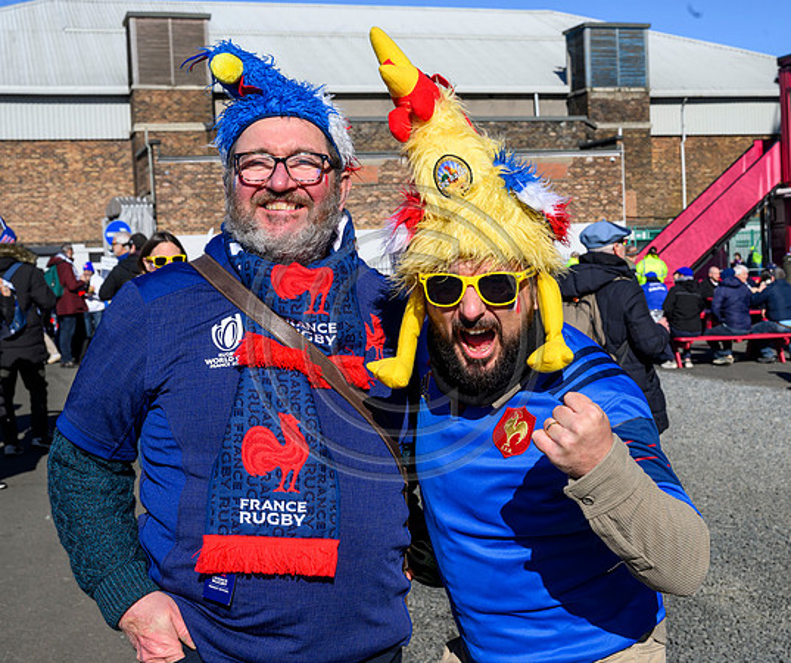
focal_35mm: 56
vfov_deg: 28.1
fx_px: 1326
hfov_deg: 33.1
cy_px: 332
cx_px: 497
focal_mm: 48
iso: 500
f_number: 11
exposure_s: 1/800
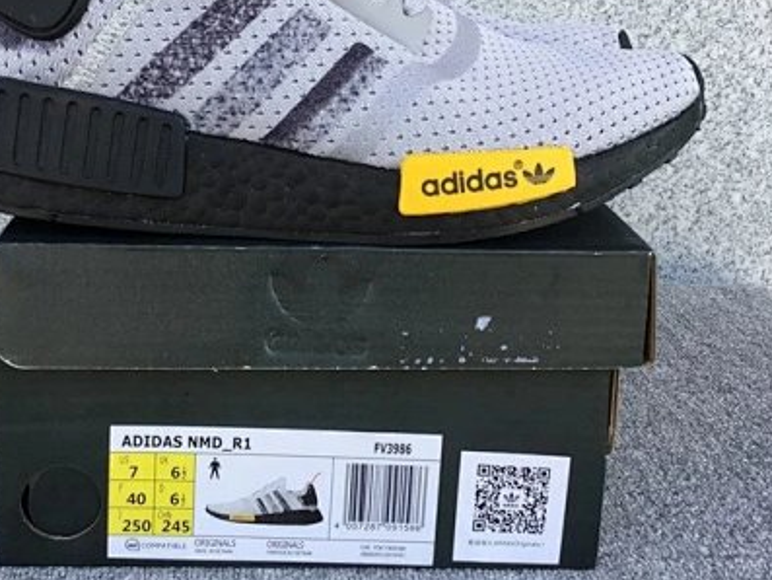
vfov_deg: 28.8
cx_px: 298
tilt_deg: -13.1
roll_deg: -1.2
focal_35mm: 50
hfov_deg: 38.0
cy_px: 162
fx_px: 1115
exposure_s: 1/100
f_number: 2.4
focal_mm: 3.3
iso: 25
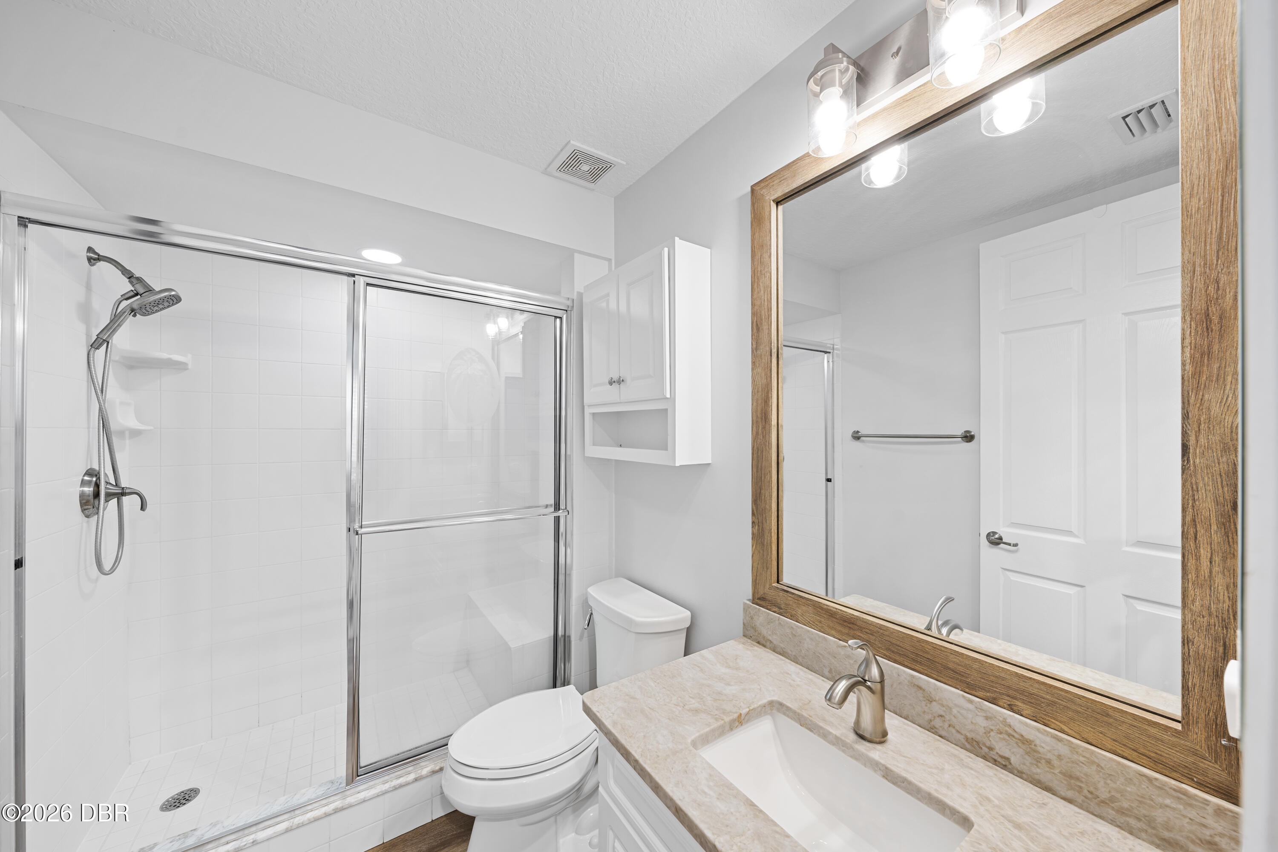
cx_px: 639
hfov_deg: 112.6
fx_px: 426
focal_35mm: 12
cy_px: 426
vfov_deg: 90.0
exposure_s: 5
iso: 100
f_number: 9
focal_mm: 12
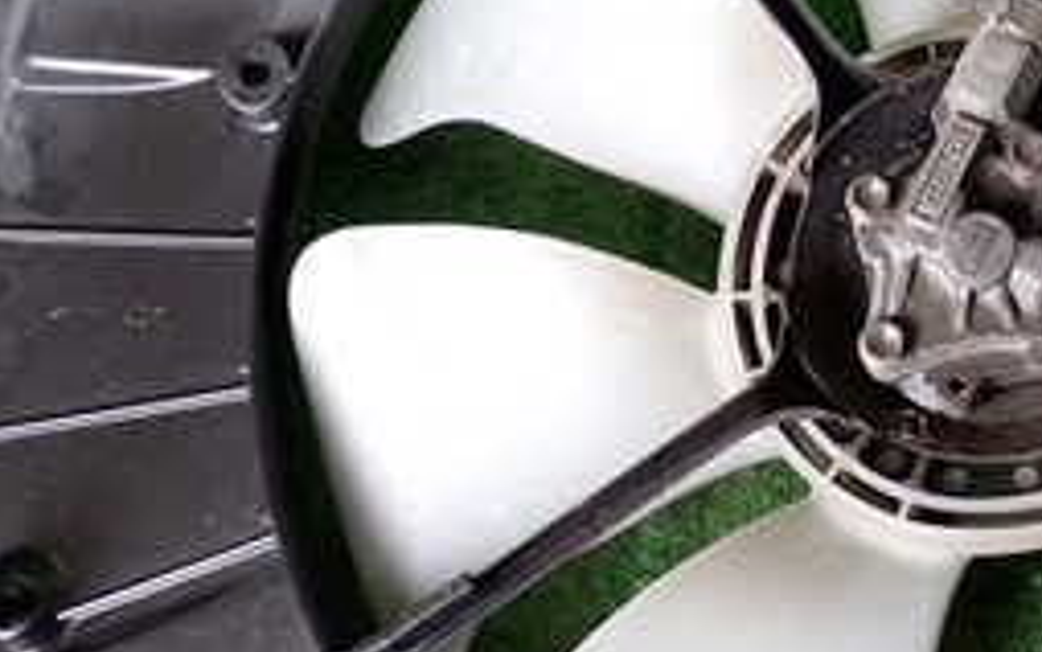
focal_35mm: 75
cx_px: 960
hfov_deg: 26.5
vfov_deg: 17.4
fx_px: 2131
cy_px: 279
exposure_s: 1/80
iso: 200
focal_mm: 5.4
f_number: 2.3
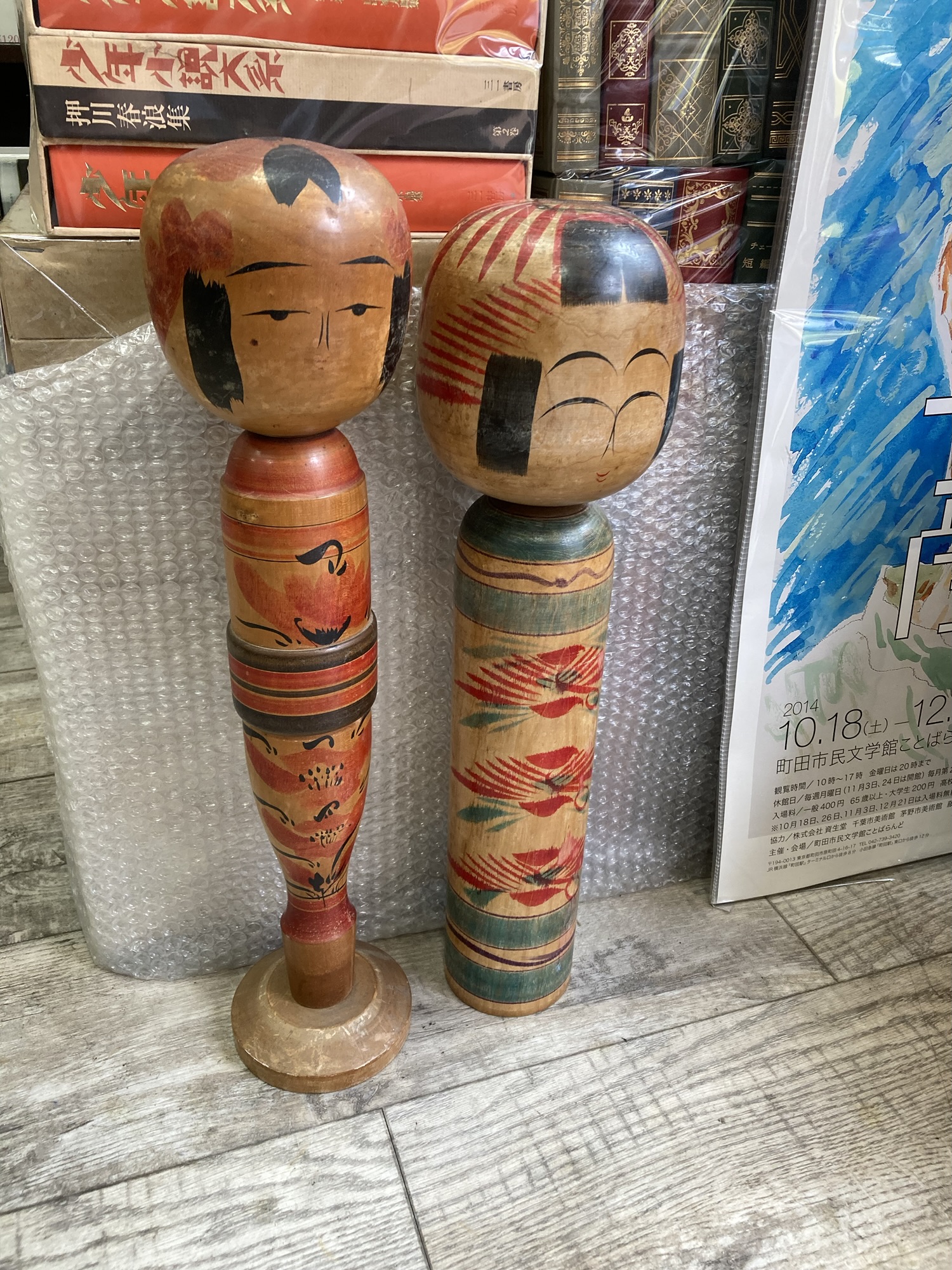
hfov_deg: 49.7
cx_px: 476
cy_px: 635
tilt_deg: -26.3
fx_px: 1027
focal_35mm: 28
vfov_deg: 63.4
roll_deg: -2.1
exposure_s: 1/100
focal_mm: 3.99
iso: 64
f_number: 1.8
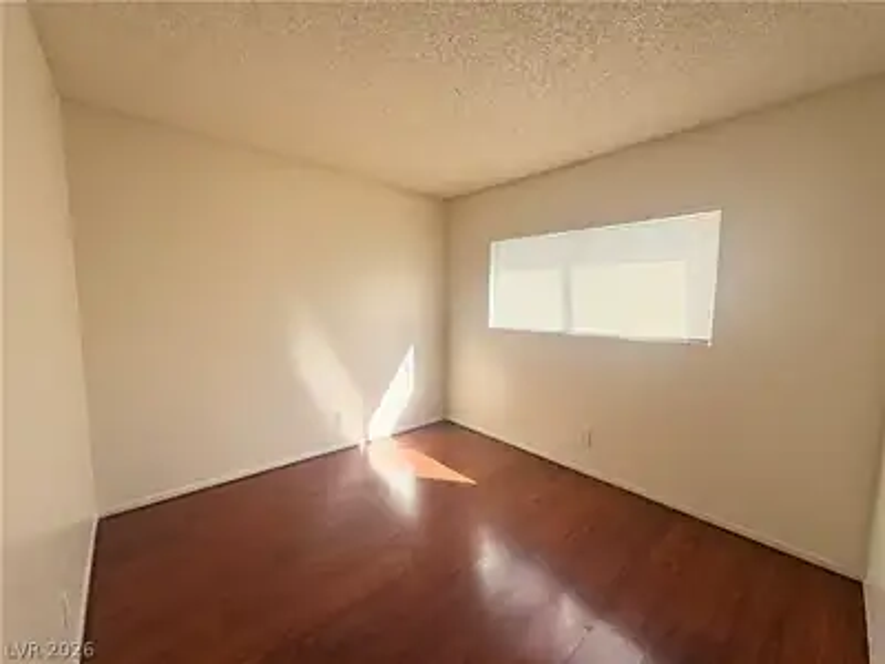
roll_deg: -0.1
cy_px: 332
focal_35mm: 14
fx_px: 358
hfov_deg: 102.1
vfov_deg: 85.7
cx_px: 442
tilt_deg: -4.9
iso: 50
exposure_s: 1/250
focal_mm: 2.22
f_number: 2.2
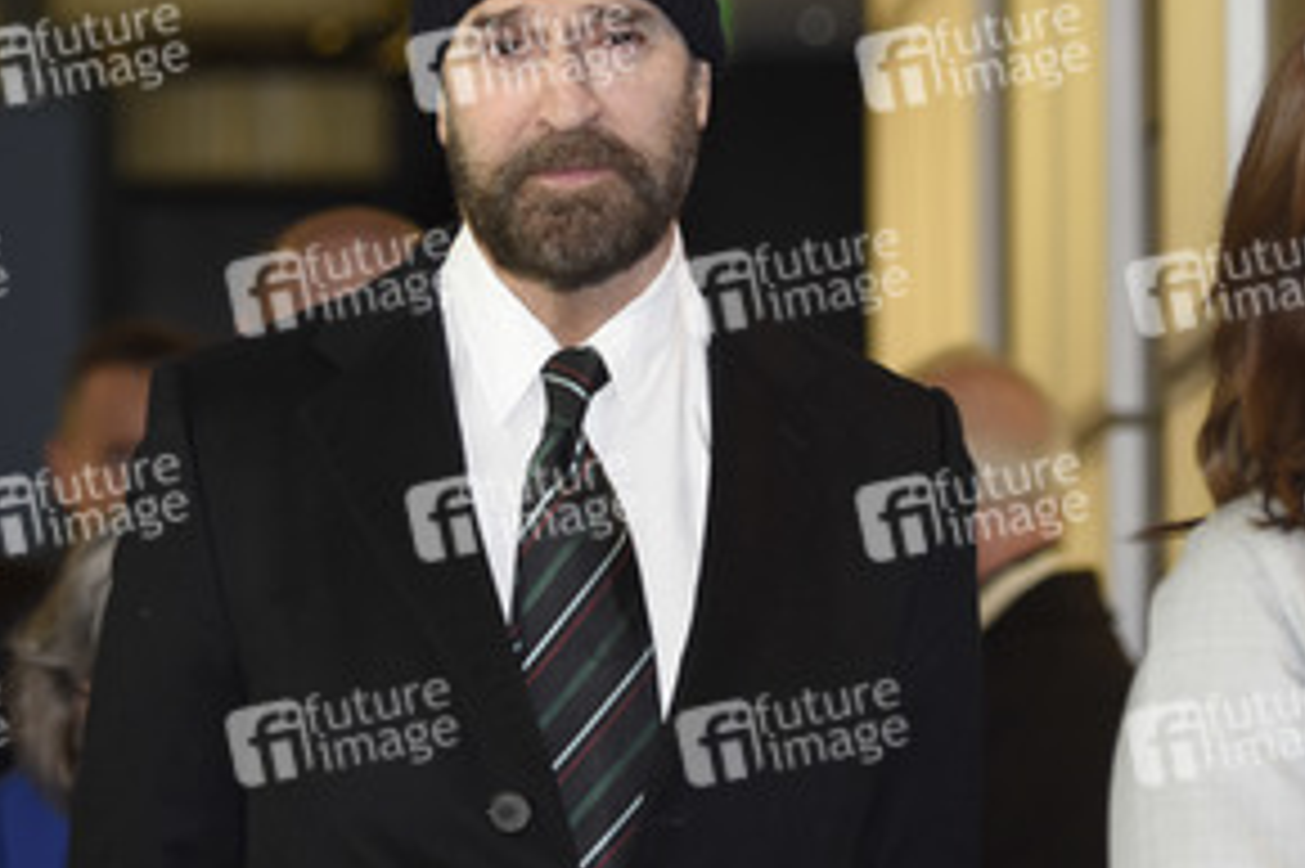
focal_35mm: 238
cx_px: 853
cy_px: 396
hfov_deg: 8.7
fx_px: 8622
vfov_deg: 5.8
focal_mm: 102
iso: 640
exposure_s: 1/400
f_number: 3.2
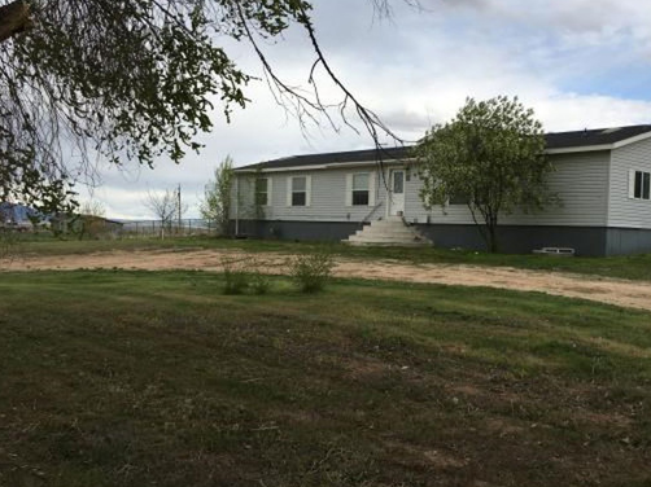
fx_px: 696
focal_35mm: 37
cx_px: 403
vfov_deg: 38.6
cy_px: 254
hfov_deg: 49.7
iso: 25
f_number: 2.2
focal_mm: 4.15
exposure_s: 1/1026
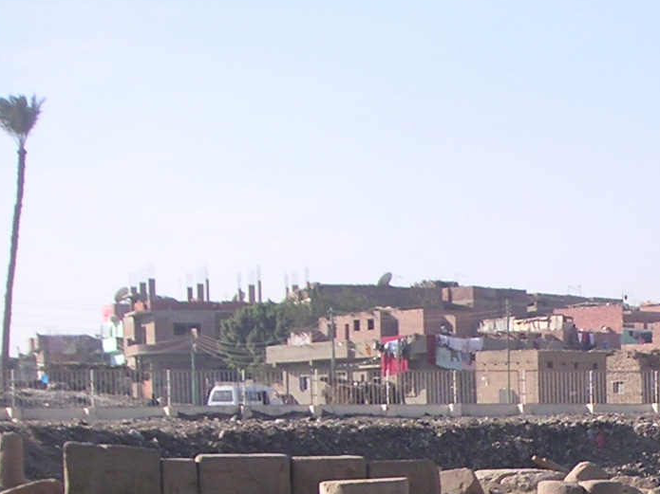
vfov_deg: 12.8
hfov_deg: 16.7
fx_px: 2135
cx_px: 826
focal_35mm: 112
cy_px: 653
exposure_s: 1/500
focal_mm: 6
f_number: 2.8
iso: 50
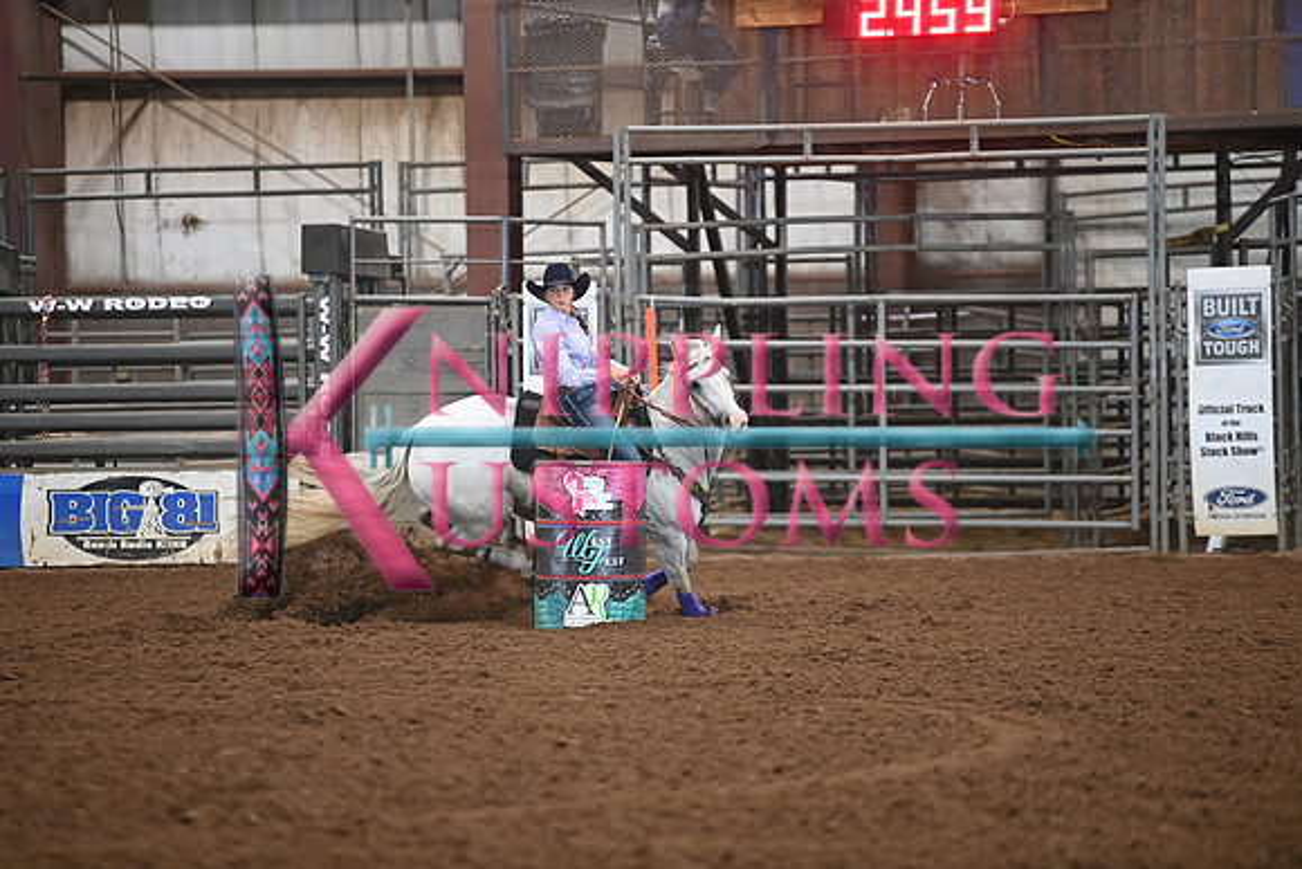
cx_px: 651
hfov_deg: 10.3
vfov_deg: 6.9
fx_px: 7235
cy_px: 434
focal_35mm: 200
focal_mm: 200
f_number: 2.8
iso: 2000
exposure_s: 1/250
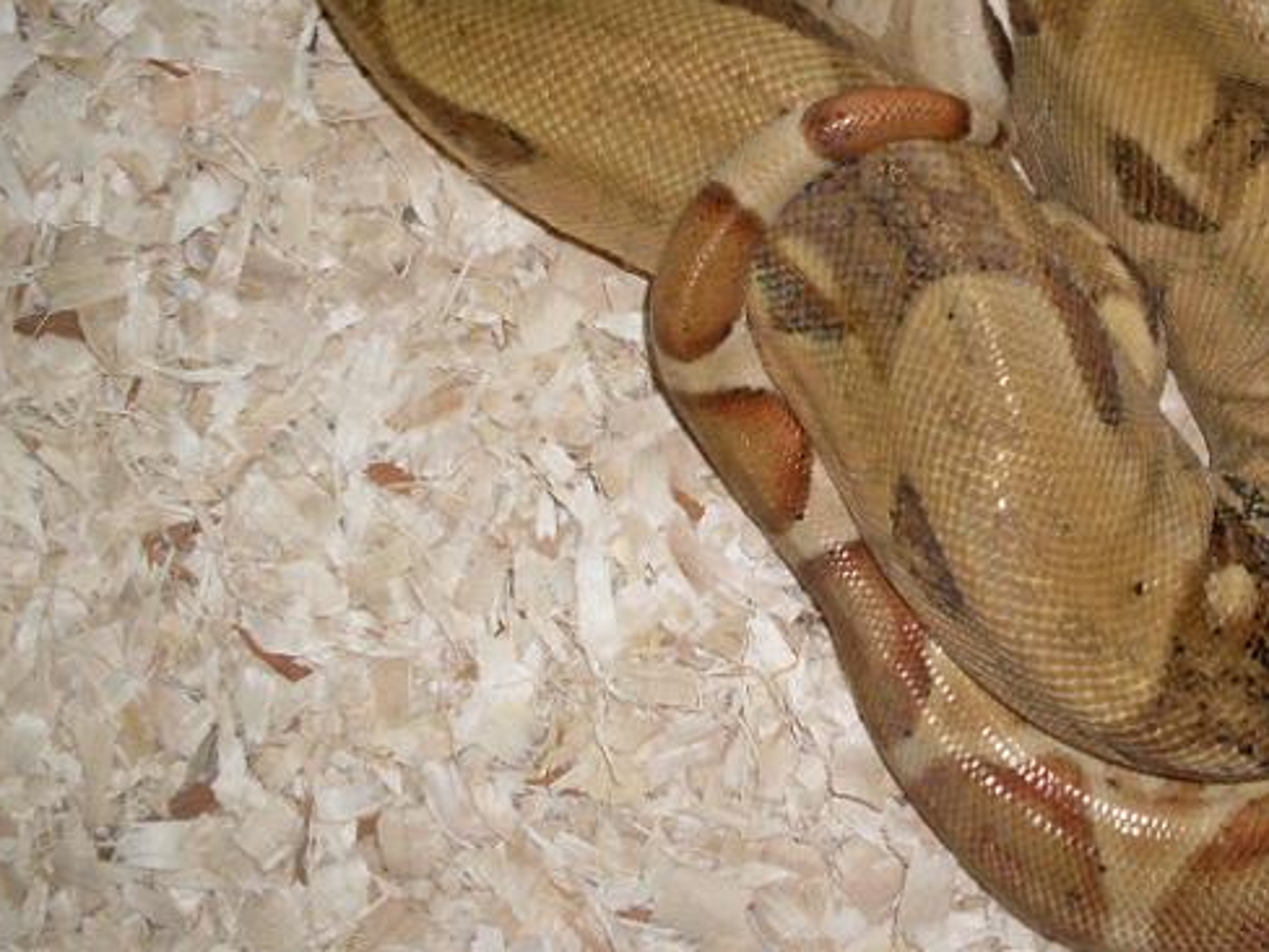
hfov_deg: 26.4
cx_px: 1049
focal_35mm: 72
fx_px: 2639
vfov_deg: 20.3
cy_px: 273
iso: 100
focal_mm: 6.3
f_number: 2.8
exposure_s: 1/45
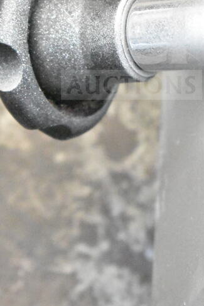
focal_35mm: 155
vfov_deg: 13.2
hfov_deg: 8.9
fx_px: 1316
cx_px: 131
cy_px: 50
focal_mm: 55
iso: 25600
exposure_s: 1/50
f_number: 5.6
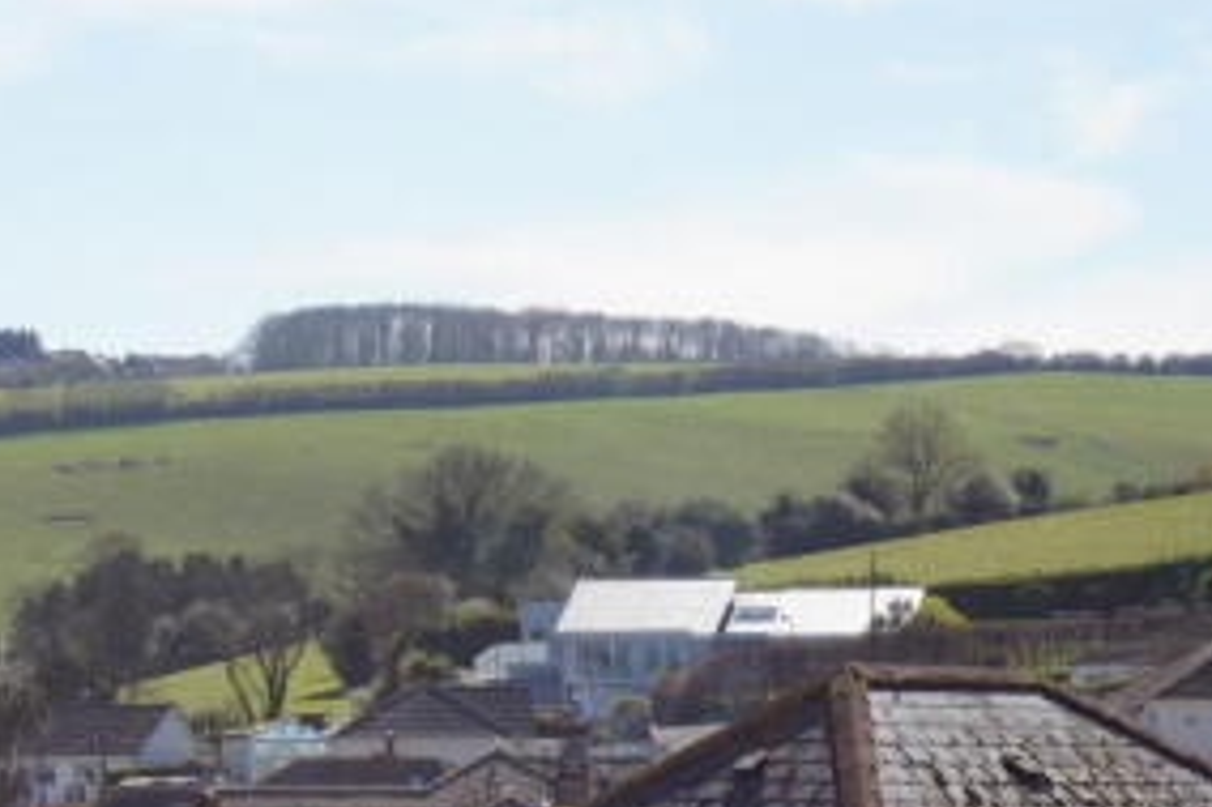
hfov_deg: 11.7
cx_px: -51
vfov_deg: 7.9
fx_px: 5821
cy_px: 506
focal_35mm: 173
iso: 100
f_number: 16
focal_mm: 50
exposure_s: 1/100
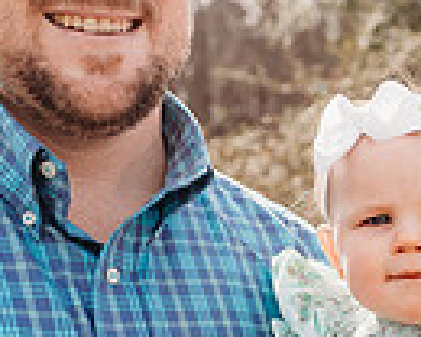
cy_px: 243
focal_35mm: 78
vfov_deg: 19.6
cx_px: 421
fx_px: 972
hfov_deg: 23.4
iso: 100
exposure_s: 1/800
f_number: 3.5
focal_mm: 24
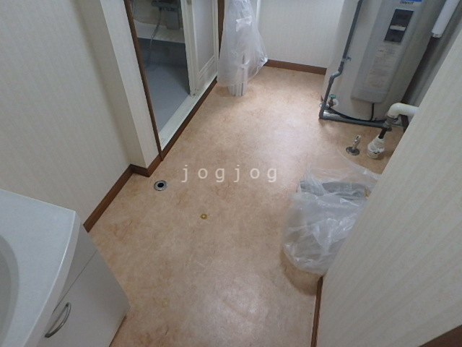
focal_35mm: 21
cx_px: 231
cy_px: 174
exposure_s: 1/30
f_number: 3.5
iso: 640
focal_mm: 3.7
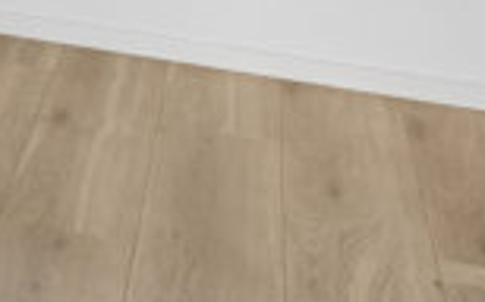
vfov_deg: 9.8
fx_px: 1466
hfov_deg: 15.0
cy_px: -508
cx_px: -513
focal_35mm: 111
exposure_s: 1/8
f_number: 8
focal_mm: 14
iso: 200
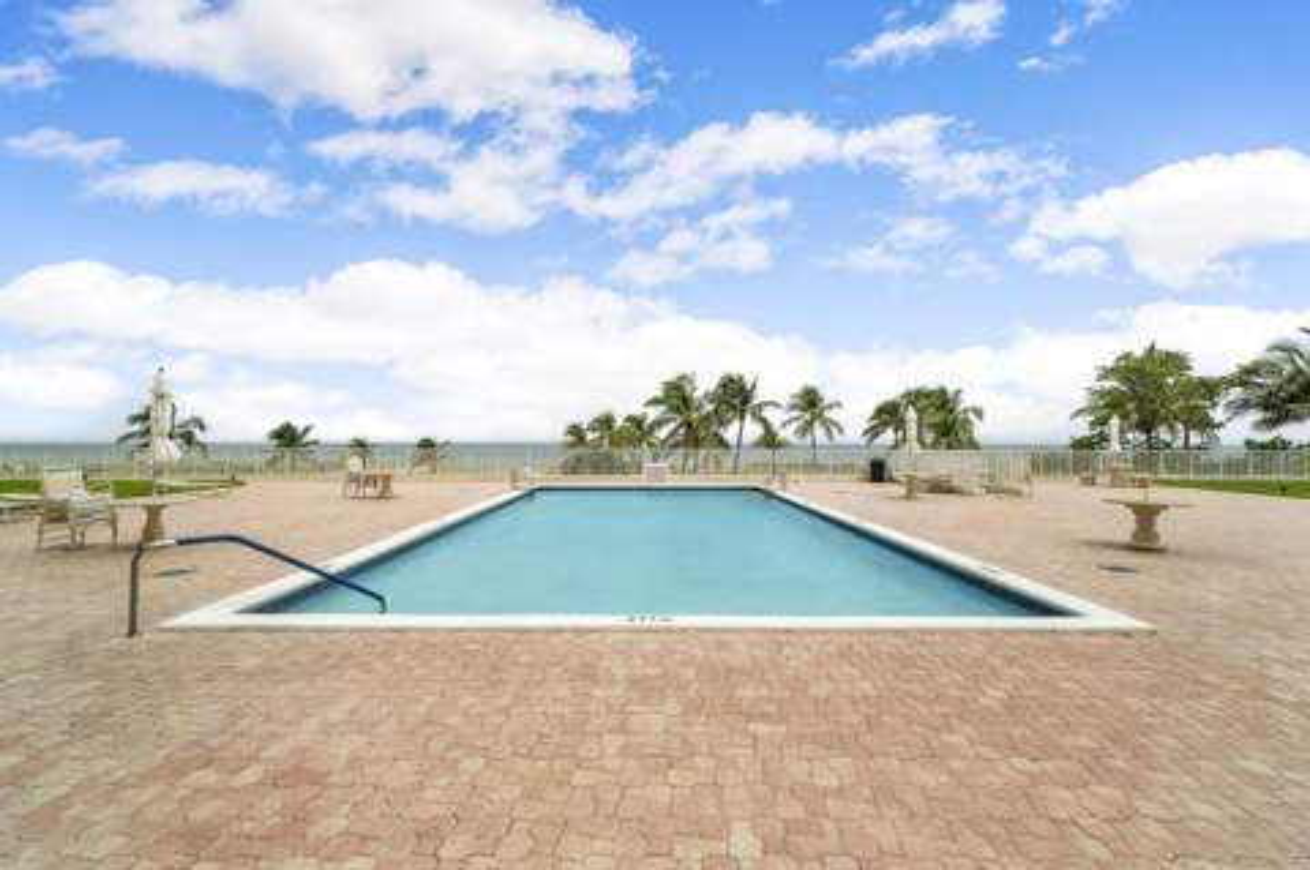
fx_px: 545
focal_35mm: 15
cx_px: 655
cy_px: 435
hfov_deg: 100.4
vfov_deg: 77.2
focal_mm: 10
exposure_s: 1/320
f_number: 11
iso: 100
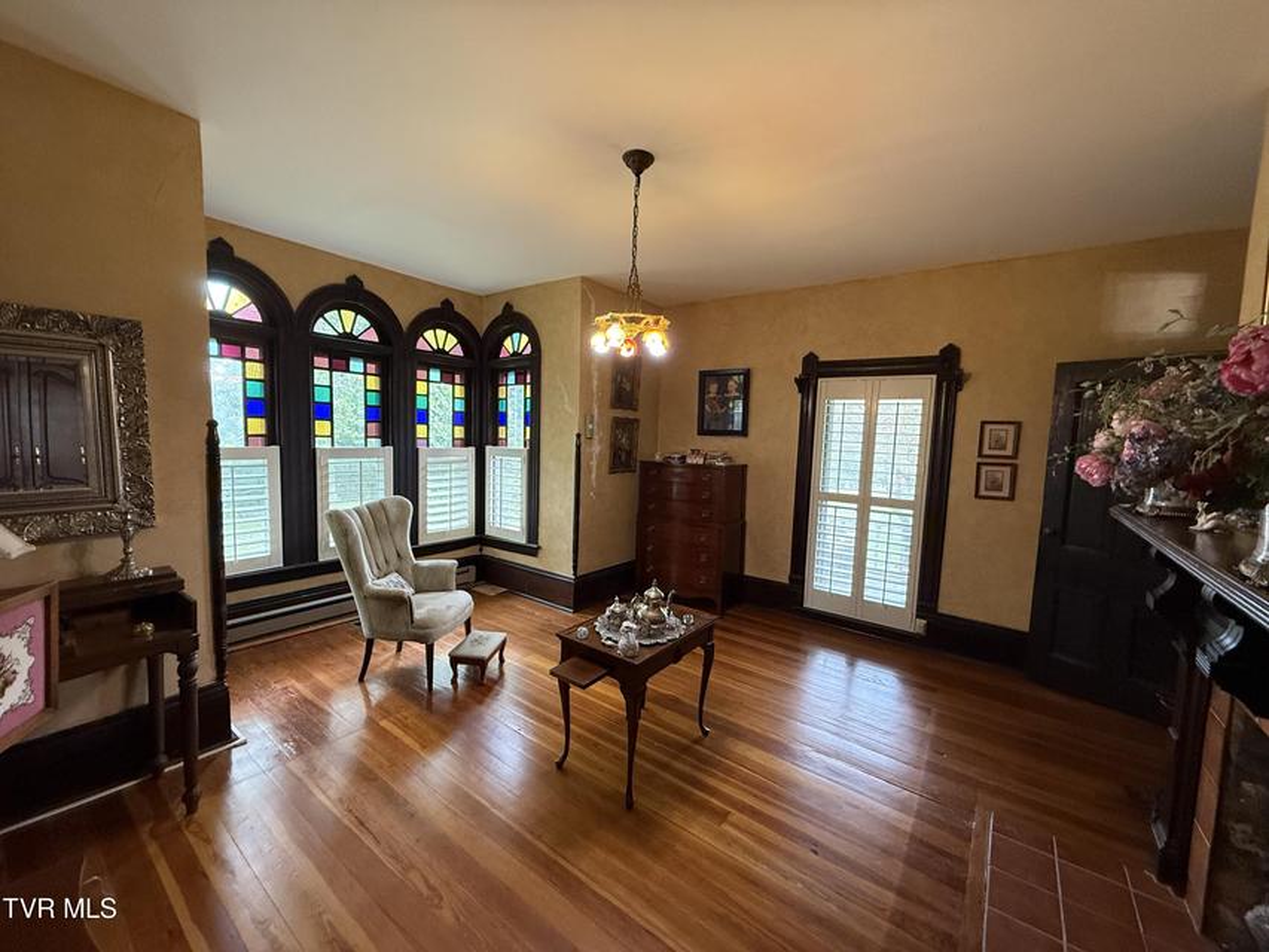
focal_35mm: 14
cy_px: 476
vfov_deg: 85.7
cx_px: 634
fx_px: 513
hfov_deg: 102.1
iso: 400
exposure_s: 1/60
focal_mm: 2.22
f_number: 2.2
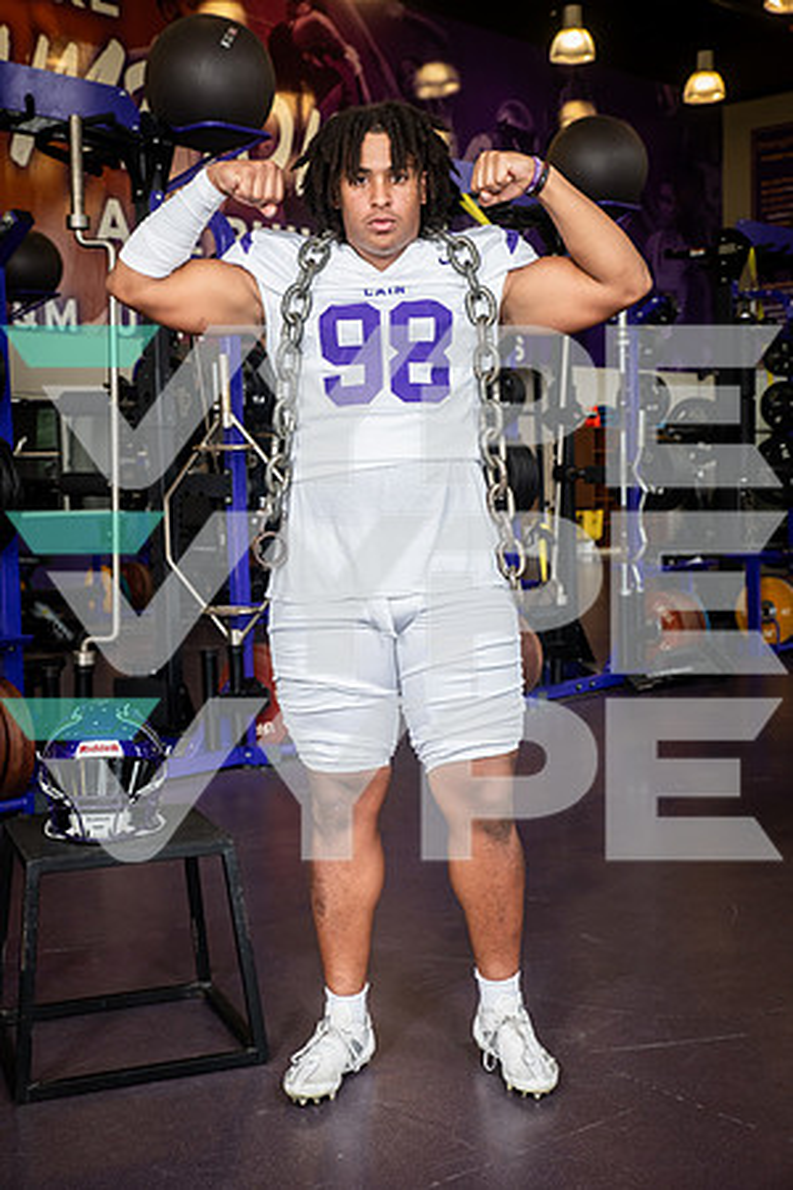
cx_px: 396
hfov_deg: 27.0
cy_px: 595
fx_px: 1652
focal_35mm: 50
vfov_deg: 39.6
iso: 800
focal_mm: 50
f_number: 7.1
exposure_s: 1/250
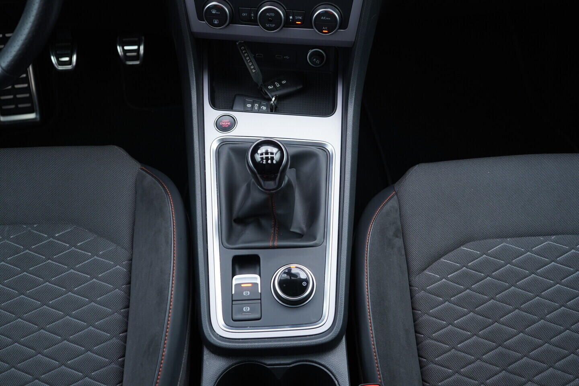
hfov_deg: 53.1
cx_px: 290
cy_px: 193
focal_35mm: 36
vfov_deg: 36.9
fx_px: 579
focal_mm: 24
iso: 250
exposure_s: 1/40
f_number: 2.8
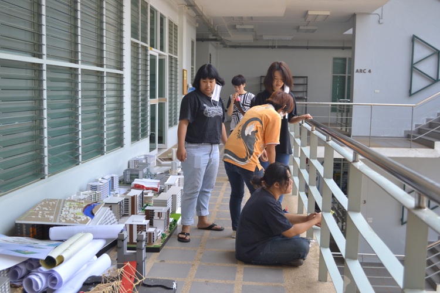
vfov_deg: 34.2
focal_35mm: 39
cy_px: 146
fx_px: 477
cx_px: 220
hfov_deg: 49.6
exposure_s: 1/400
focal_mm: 26
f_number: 4.2
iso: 400
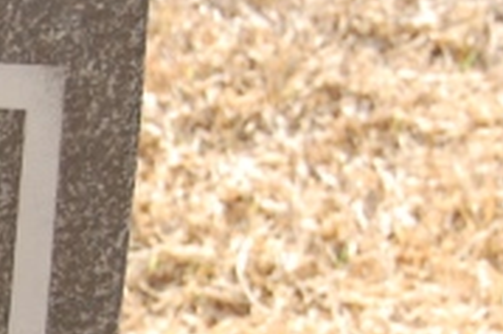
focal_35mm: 343
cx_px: -632
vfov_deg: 4.0
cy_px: 450
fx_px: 4788
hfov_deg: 5.8
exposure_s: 1/125
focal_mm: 40
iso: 200
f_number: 5.6
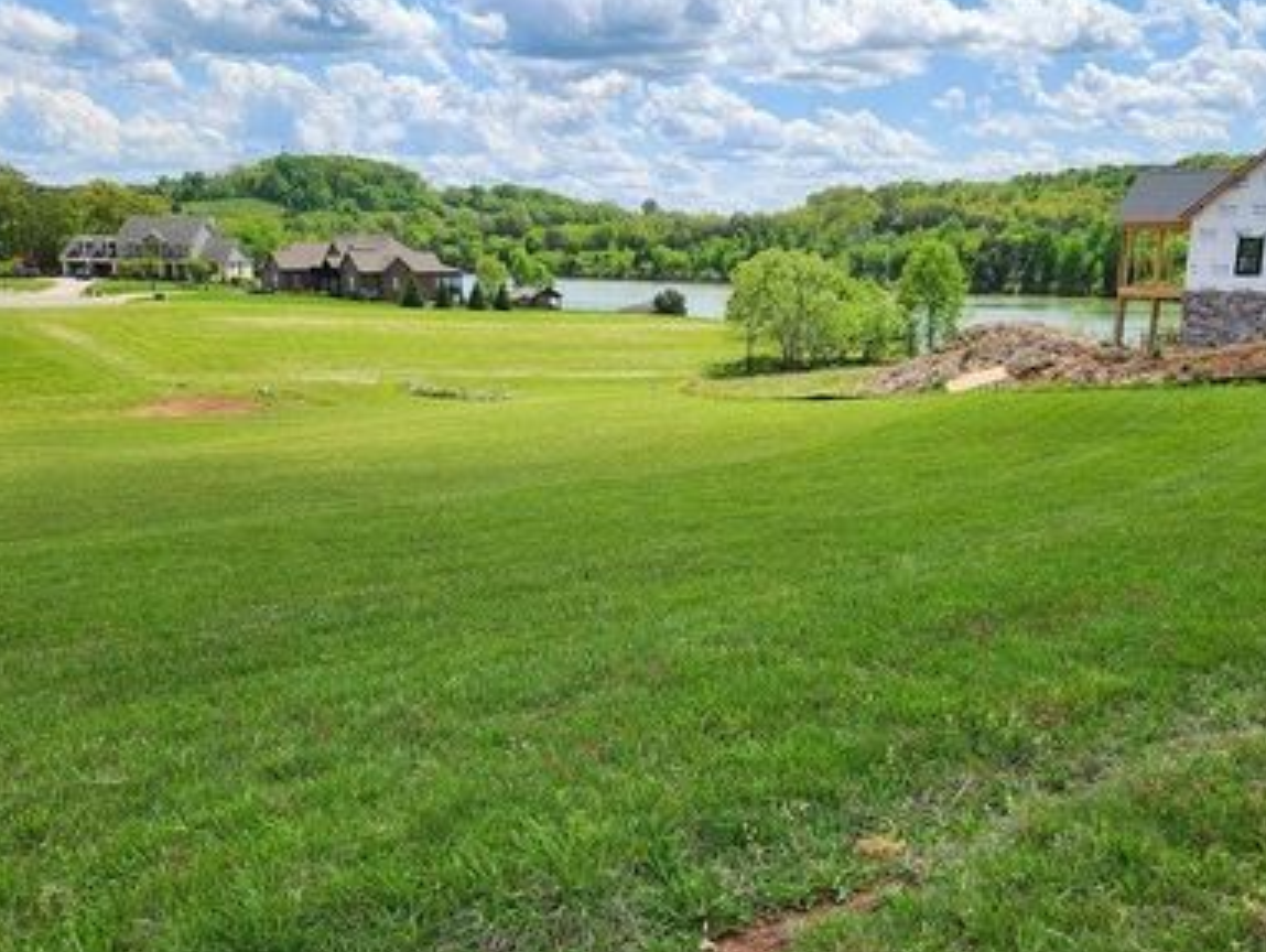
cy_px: 501
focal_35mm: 30
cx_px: 734
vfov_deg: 46.8
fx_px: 1098
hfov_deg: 59.6
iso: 20
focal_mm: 5.4
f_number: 1.8
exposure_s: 1/1894
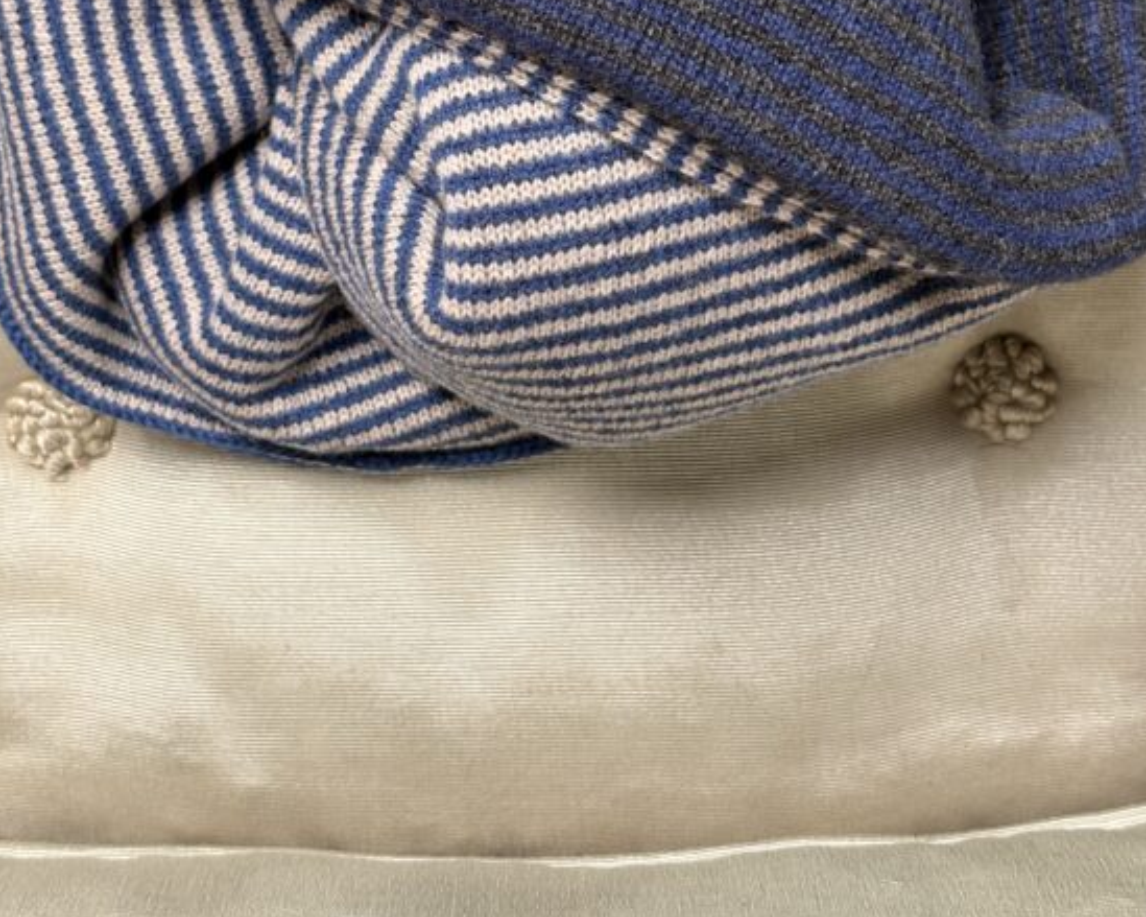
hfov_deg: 25.7
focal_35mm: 74
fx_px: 2509
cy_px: 224
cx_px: 522
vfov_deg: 20.5
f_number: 1.6
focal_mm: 5.96
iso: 50
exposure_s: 1/62
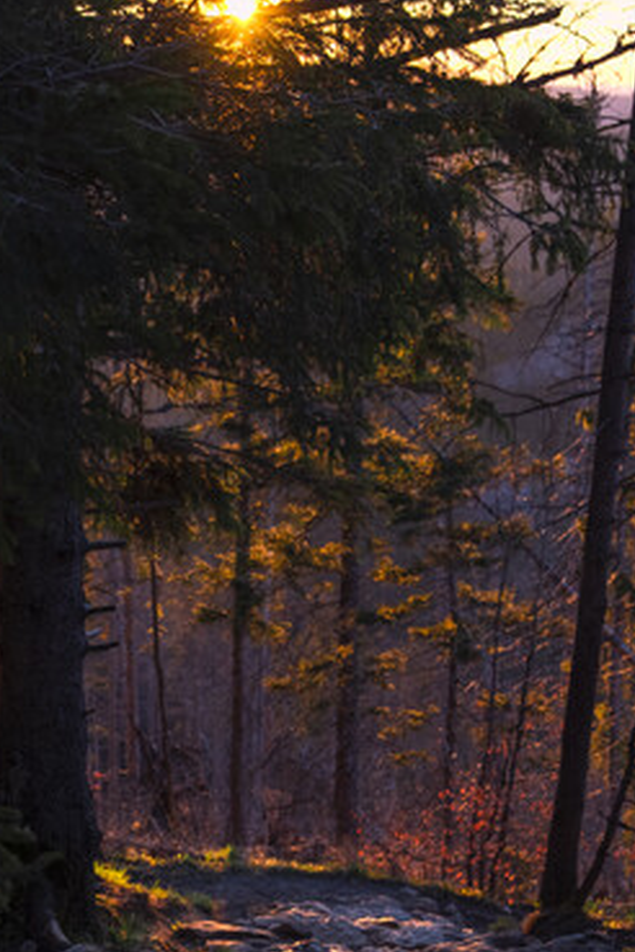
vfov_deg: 29.5
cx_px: 8
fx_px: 1773
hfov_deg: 19.7
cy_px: 746
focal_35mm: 67
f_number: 3.2
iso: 250
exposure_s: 1/250
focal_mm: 22.3
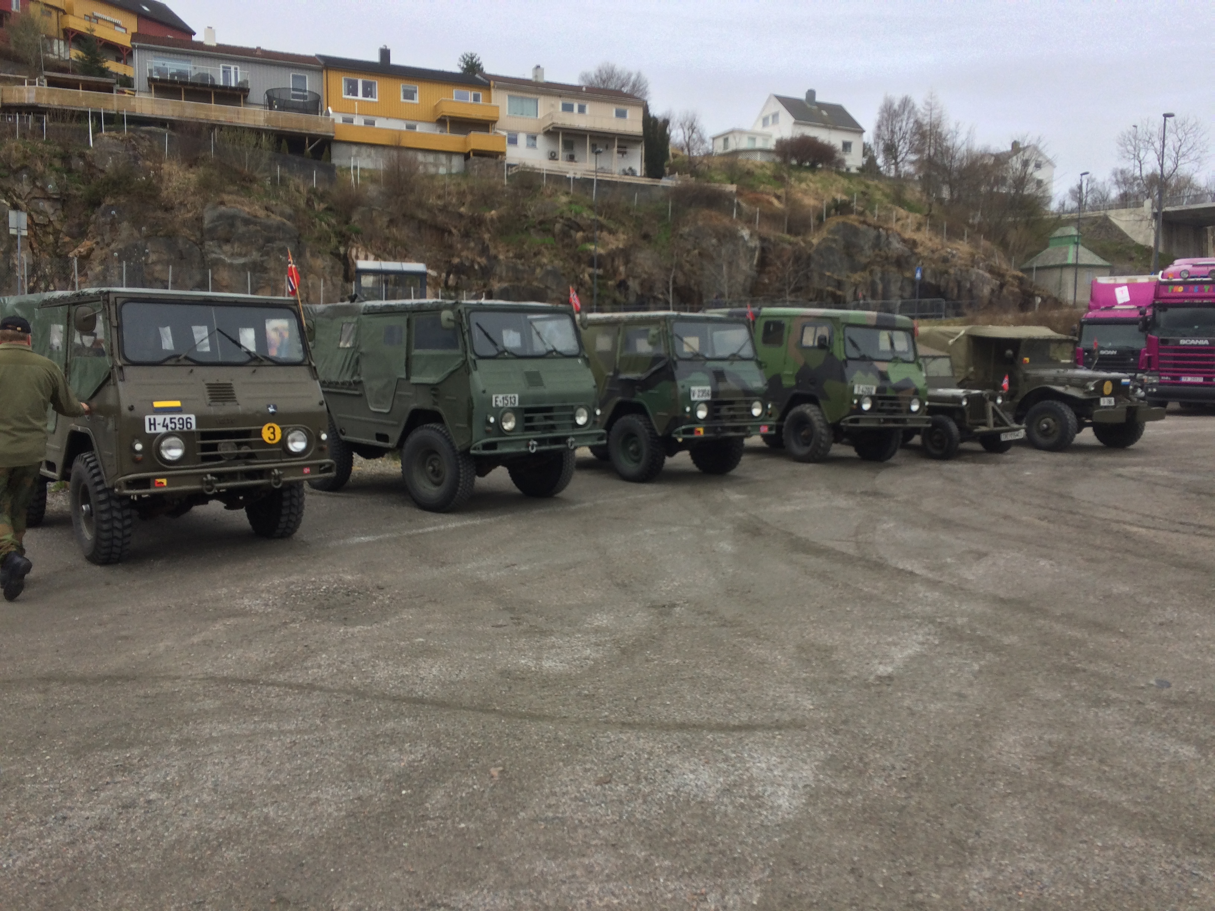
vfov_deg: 48.2
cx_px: 608
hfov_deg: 61.7
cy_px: 456
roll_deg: -0.3
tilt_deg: -5.8
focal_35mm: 29
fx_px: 1018
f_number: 2.2
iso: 32
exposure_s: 1/838
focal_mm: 4.15
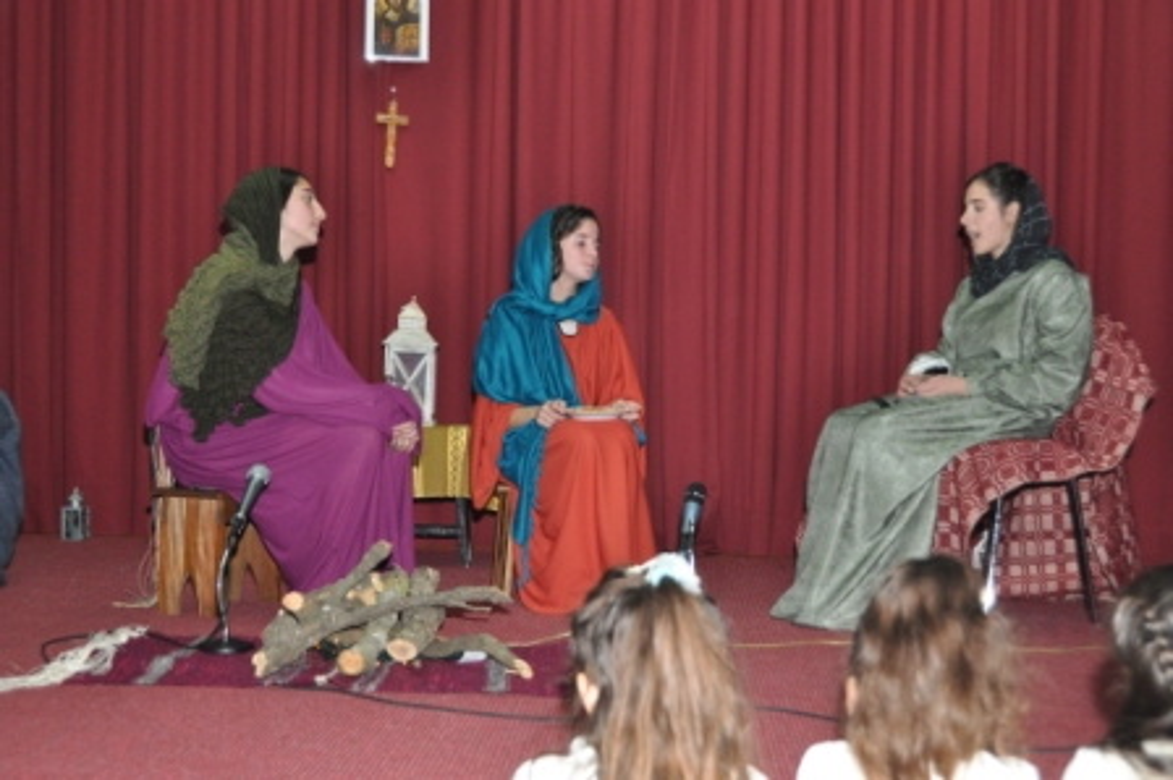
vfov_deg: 28.0
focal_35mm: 48
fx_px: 1563
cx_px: 586
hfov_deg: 41.1
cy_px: 390
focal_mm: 32
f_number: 4.2
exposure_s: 1/60
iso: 800
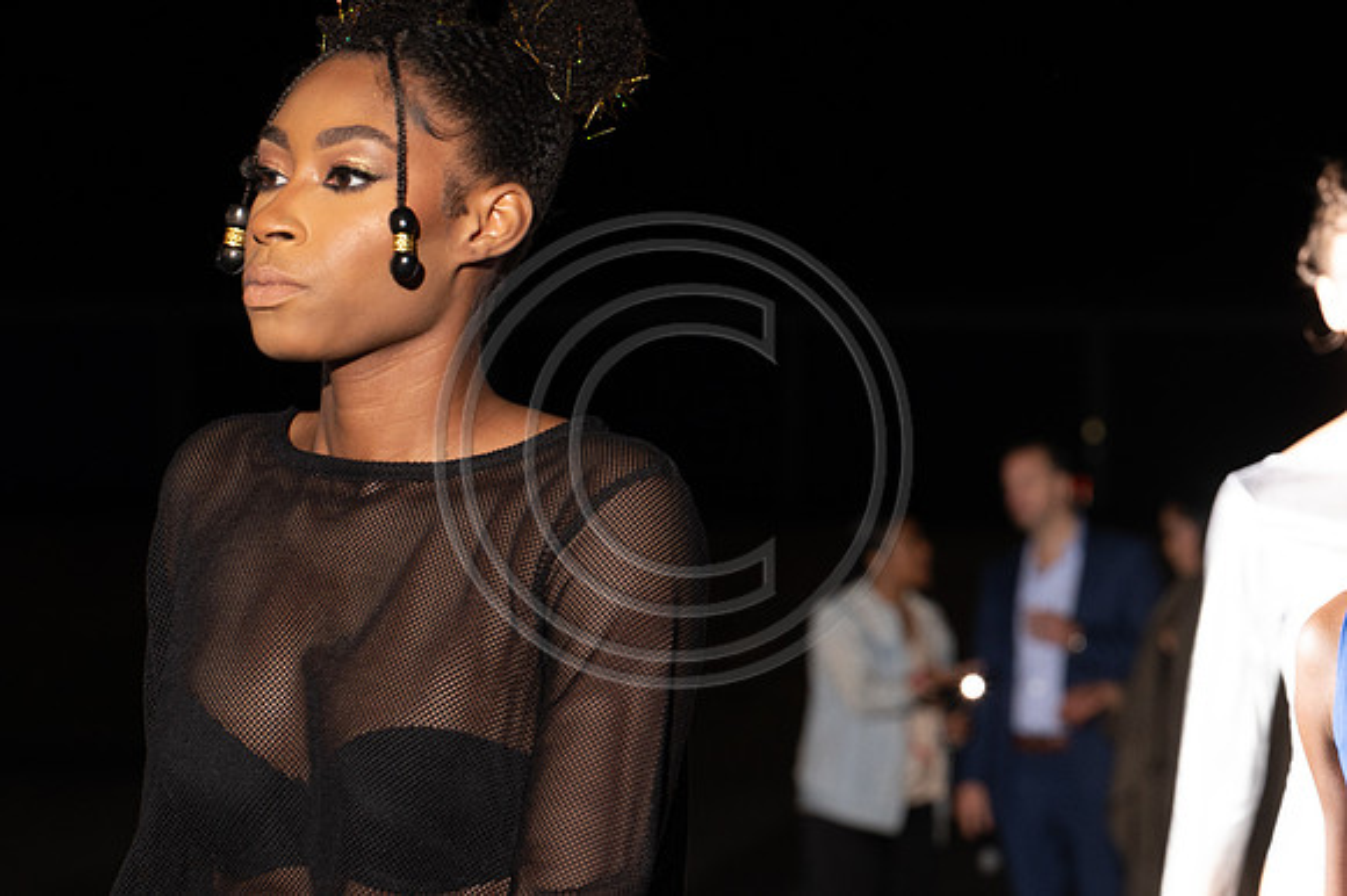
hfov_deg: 9.9
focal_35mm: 206
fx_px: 7701
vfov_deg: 6.7
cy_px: 344
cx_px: 1261
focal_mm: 110
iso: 1000
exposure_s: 1/200
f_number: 6.3
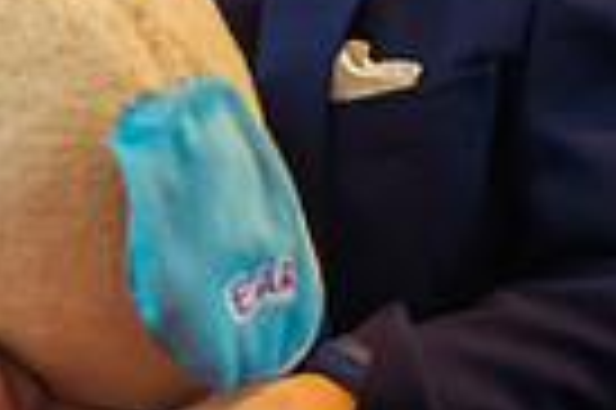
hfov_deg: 2.4
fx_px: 14424
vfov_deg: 1.6
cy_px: -207
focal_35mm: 844
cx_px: -288
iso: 3200
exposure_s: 1/200
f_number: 3.5
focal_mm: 200
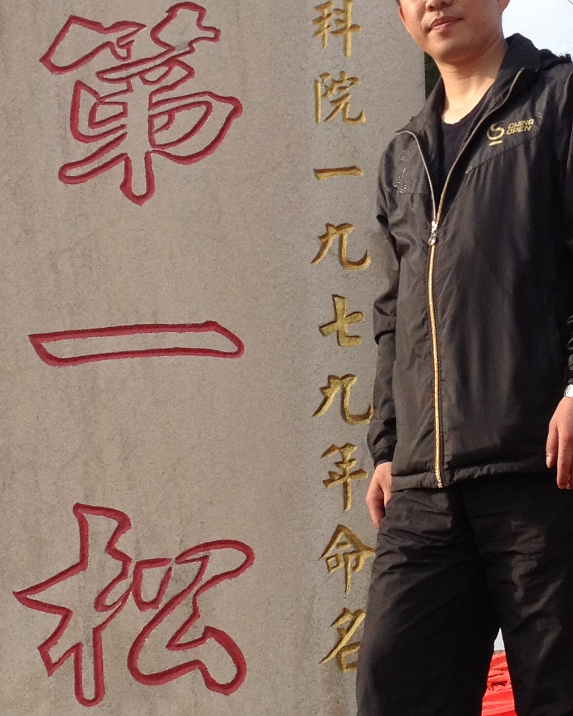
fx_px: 2161
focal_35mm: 102
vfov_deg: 18.7
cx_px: 424
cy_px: 181
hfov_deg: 15.0
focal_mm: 4.28
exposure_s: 1/778
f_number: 2.4
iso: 64
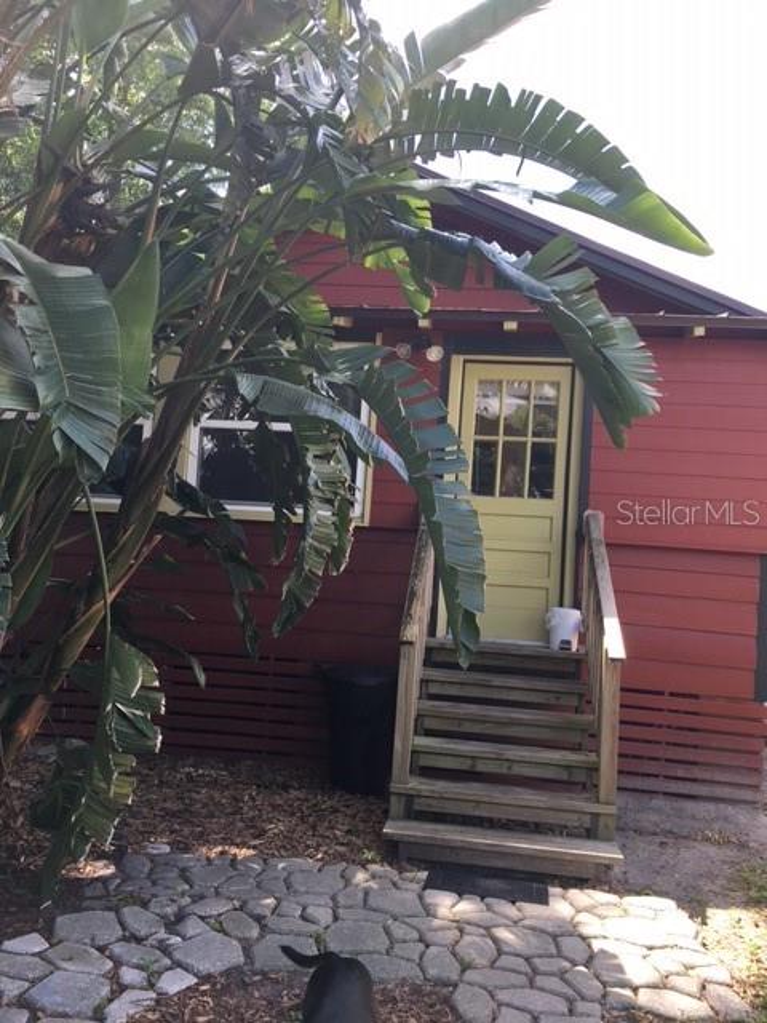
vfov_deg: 61.7
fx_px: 857
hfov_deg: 48.2
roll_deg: -4.4
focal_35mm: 29
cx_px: 384
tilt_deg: +4.8
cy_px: 512
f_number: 2.2
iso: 25
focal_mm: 4.15
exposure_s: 1/183
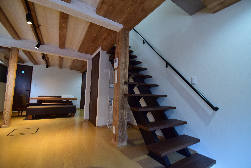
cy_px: 84
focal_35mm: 15
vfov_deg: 77.4
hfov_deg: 100.4
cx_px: 126
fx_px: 105
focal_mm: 10
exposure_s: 1/15
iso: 400
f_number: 6.7
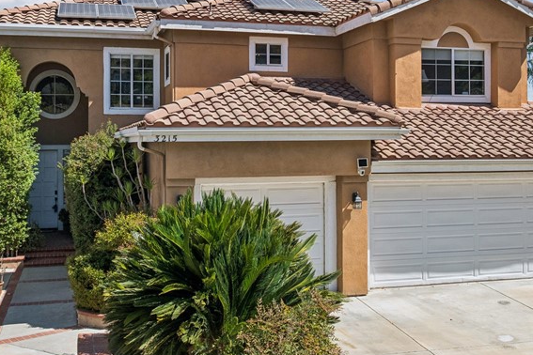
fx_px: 666
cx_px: 262
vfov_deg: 29.8
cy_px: 139
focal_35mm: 45
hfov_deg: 43.6
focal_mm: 12.3
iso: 120
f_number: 2.8
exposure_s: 1/100
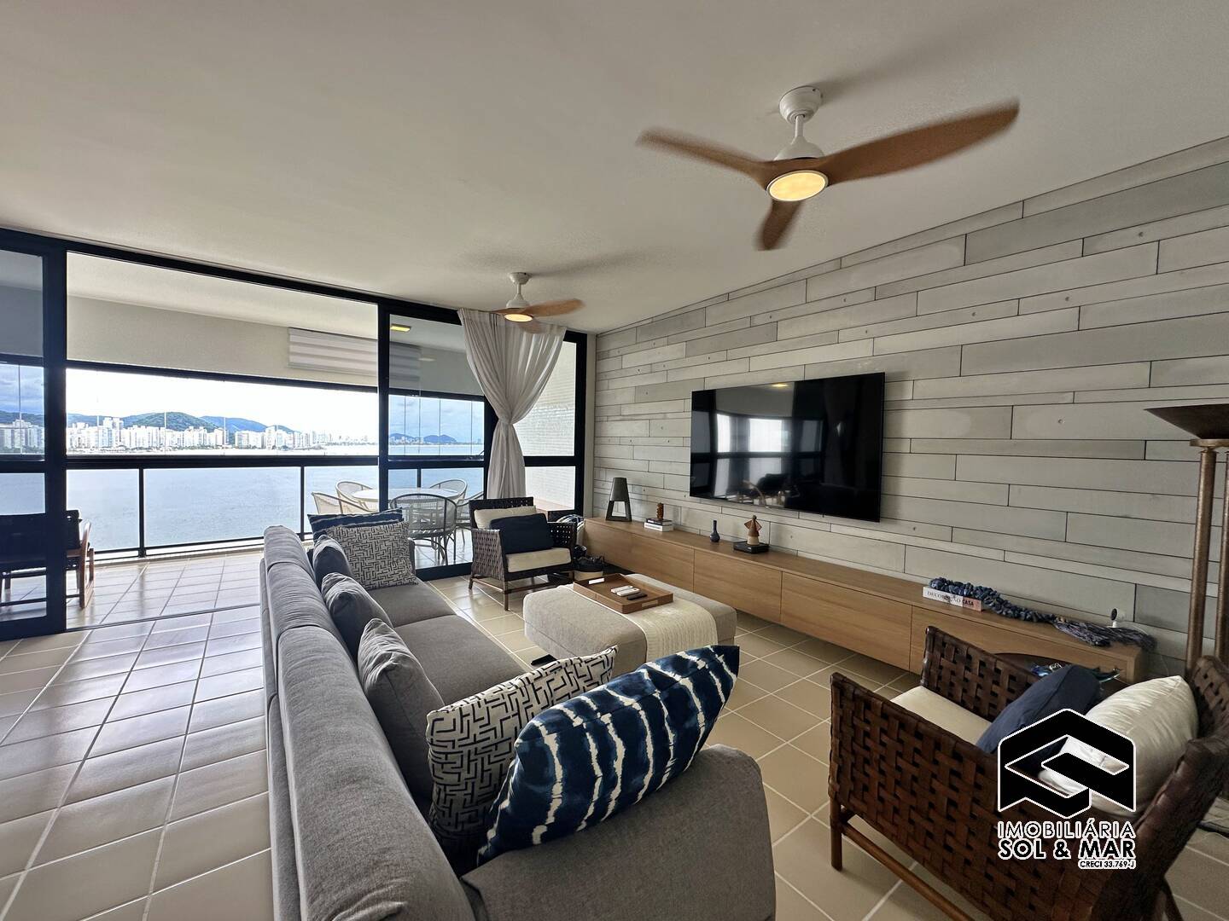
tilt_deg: -1.9
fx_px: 497
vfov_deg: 85.7
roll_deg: -1.7
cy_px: 460
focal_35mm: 14
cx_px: 614
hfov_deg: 102.1
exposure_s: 1/120
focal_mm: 2.22
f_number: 2.2
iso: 50
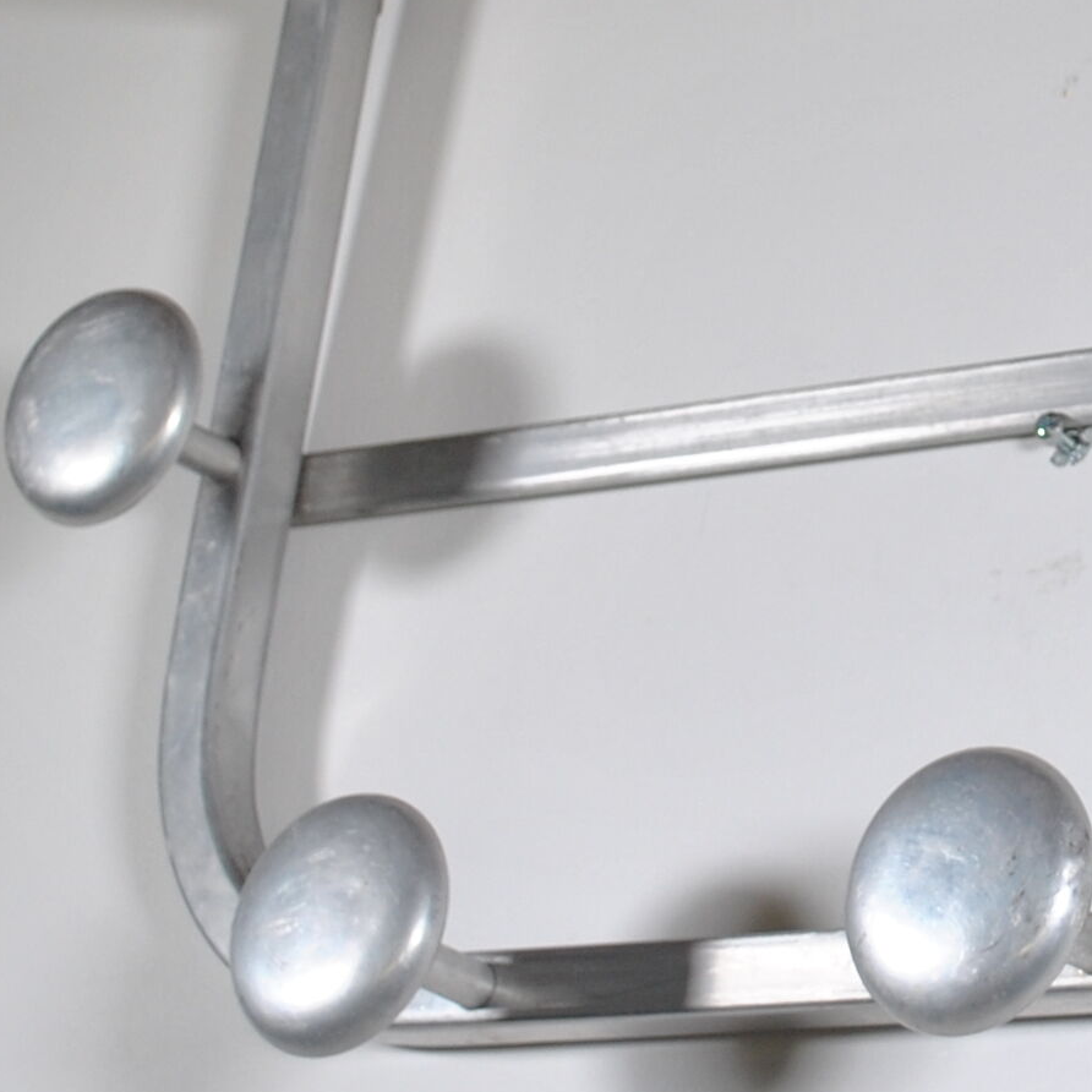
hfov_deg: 11.9
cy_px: 200
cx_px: 1261
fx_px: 5139
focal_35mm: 144
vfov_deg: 12.1
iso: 200
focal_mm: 26
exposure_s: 1/100
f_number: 4.2
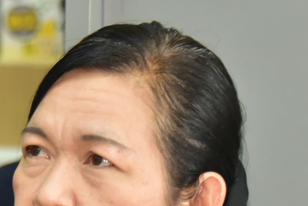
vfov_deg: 2.8
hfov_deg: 4.2
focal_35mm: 494
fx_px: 4228
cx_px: 83
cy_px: 334
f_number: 5.6
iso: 2000
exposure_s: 1/160
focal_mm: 135
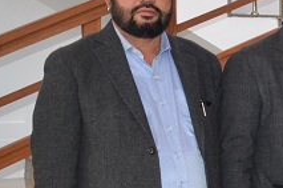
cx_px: 614
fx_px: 1326
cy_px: 139
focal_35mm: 169
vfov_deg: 8.1
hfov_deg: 10.8
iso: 800
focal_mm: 24
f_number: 3.8
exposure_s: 1/60
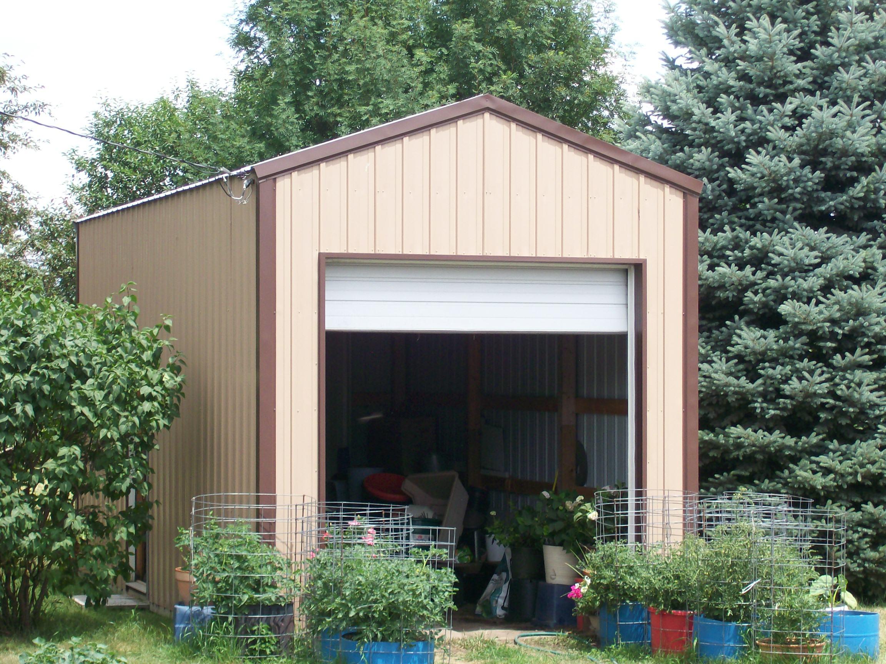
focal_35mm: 87
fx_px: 2227
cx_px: 443
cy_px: 332
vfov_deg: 17.0
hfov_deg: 22.5
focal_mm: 14.3
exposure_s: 1/269
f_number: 4.3
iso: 80
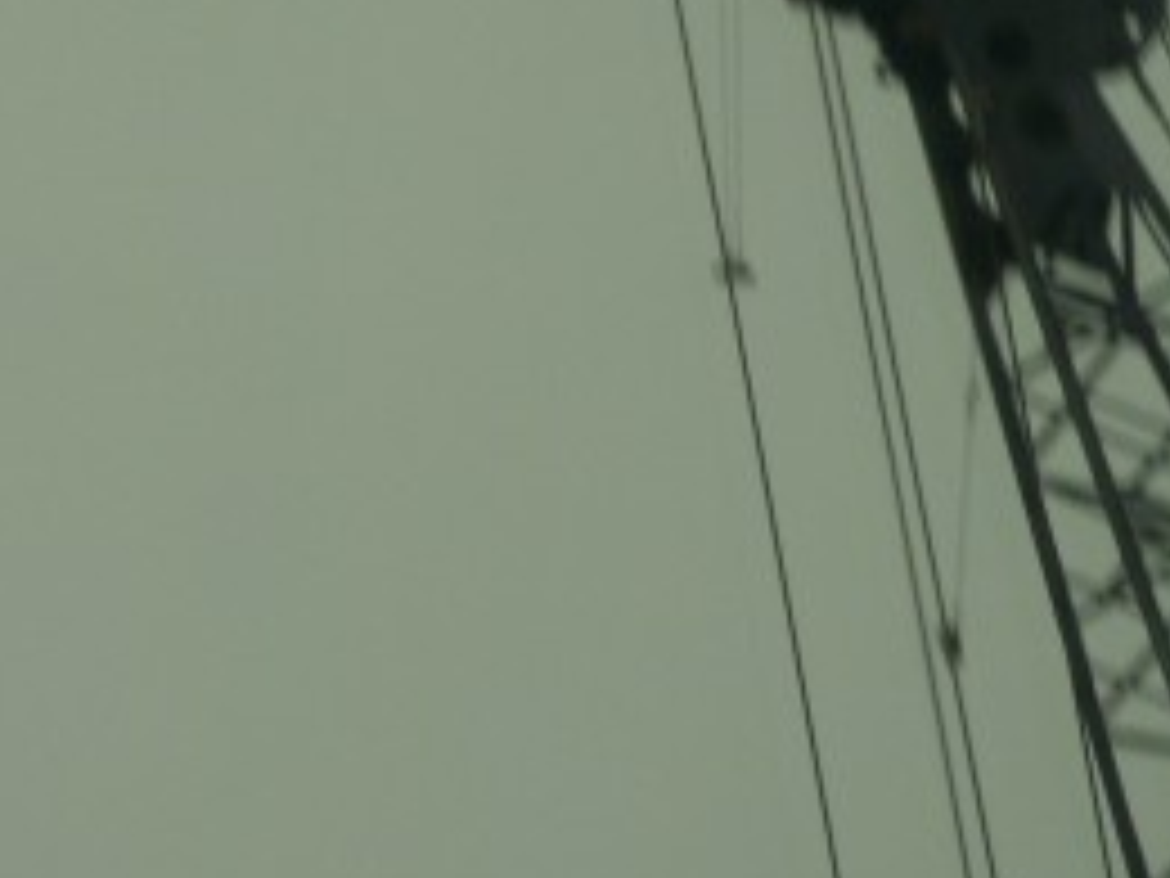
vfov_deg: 2.5
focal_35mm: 585
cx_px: 634
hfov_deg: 3.4
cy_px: 95
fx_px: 19773
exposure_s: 1/135
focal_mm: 39
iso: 50
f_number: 7.6
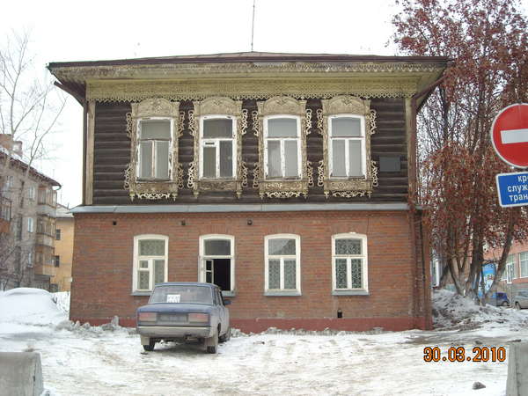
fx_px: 671
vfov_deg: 32.9
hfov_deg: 42.9
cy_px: 198
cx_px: 264
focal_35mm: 44
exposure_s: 1/384
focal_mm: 7.1
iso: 64
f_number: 3.1
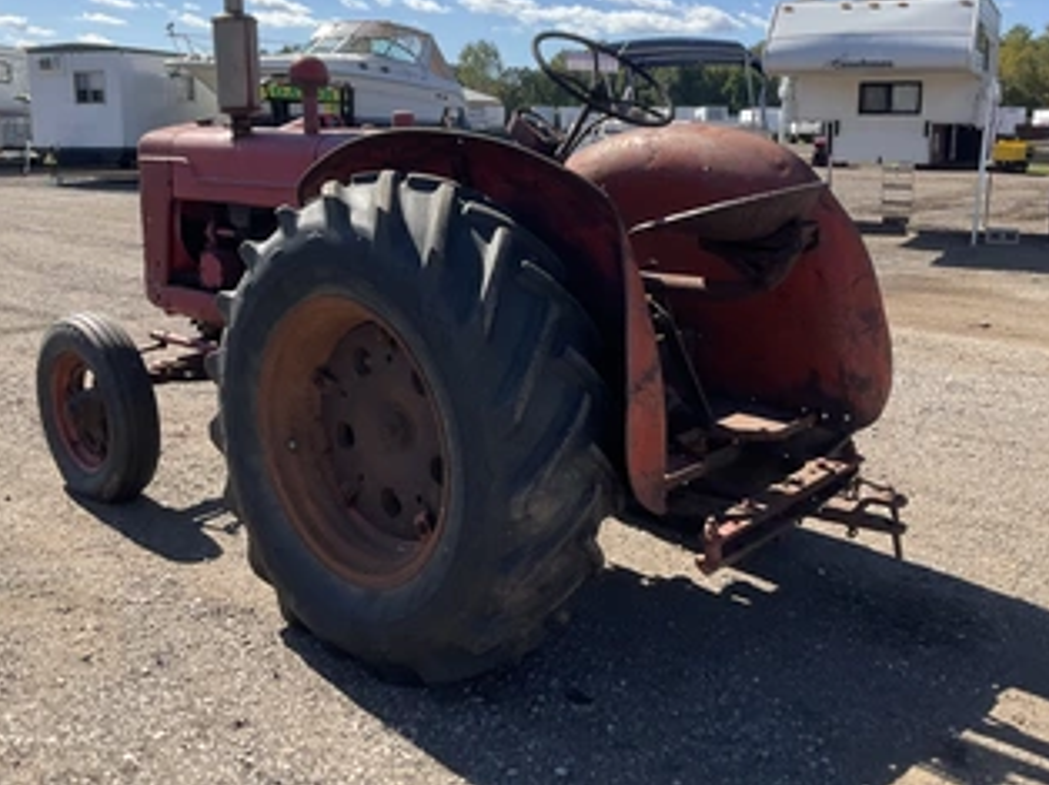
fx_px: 1120
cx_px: 551
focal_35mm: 37
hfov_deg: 50.2
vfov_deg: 38.3
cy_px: 287
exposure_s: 1/1279
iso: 25
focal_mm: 3
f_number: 1.8
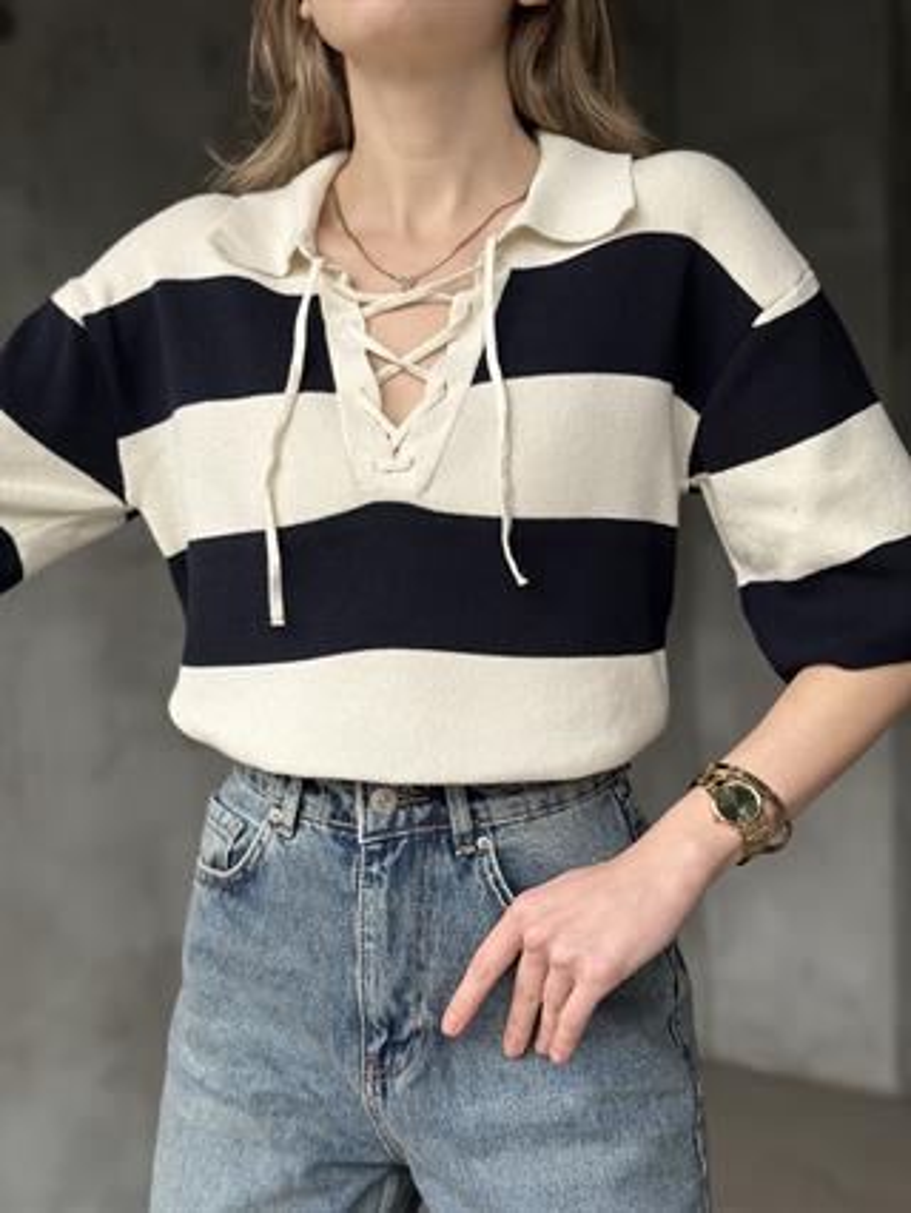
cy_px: 606
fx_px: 1683
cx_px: 456
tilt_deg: -0.1
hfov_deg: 30.3
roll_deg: +0.0
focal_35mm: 48
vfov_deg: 39.6
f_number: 1.78
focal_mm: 6.86
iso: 250
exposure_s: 1/60
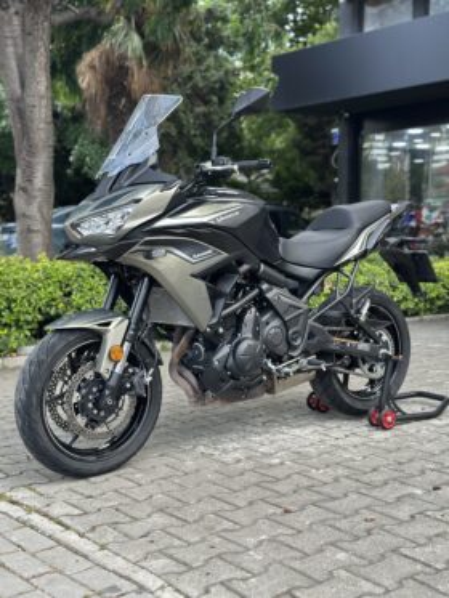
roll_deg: +0.2
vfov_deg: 39.6
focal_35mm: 48
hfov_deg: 30.3
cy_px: 299
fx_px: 830
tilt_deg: -4.0
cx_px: 224
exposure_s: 1/398
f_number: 1.78
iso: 80
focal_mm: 6.86
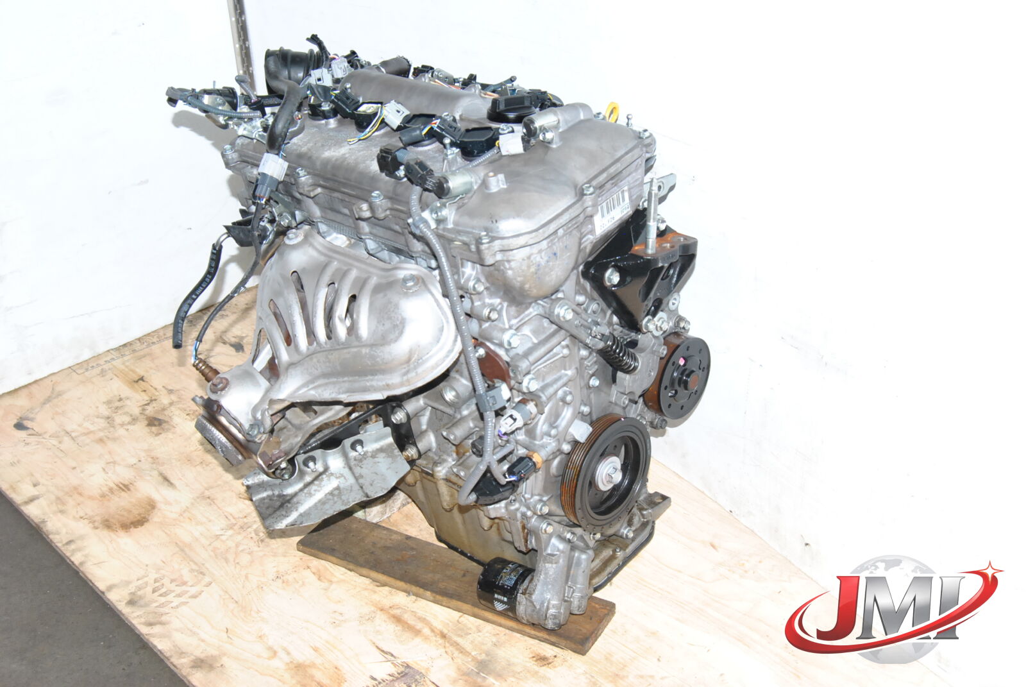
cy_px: 344
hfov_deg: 46.3
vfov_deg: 32.0
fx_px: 1198
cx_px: 513
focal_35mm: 42
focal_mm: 28
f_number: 8
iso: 800
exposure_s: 1/200
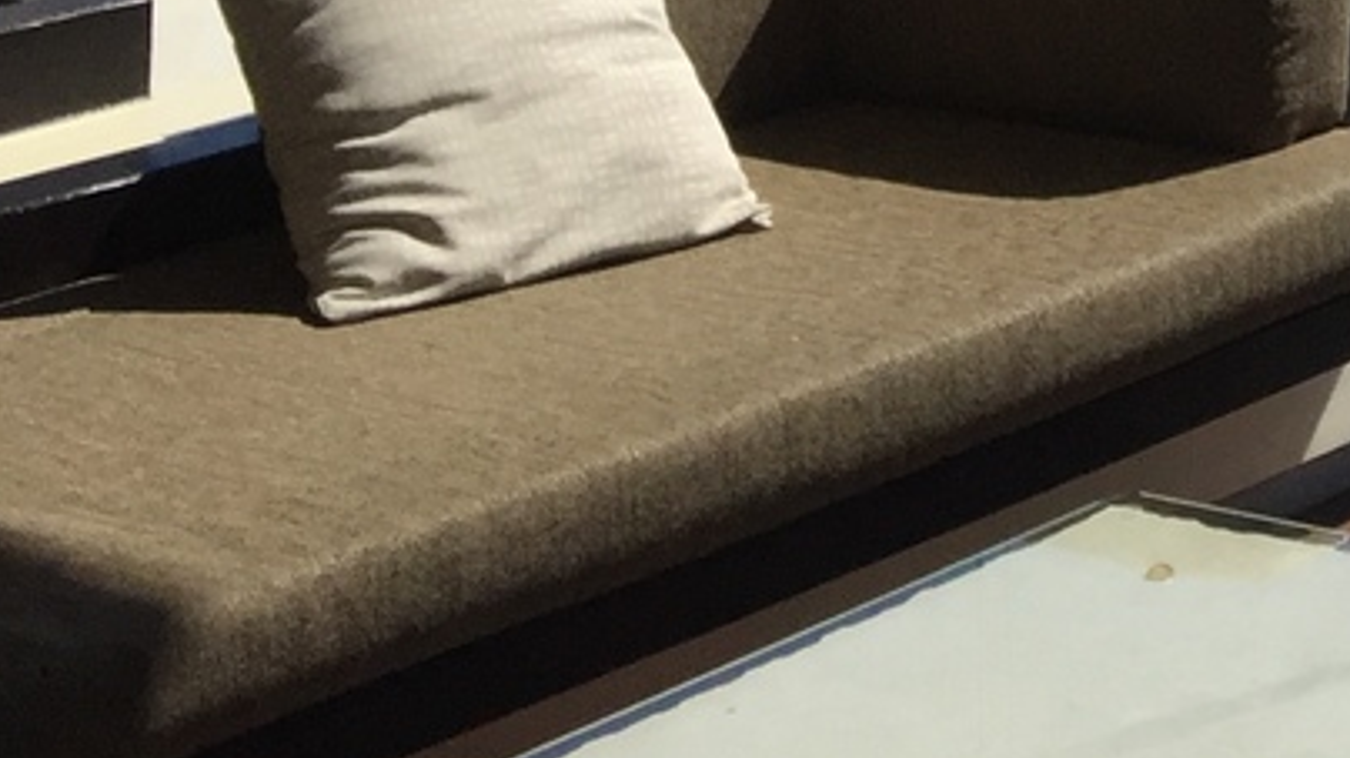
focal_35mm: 125
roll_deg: +0.2
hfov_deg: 15.4
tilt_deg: +2.2
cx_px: 2215
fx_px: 4473
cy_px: -1175
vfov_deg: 8.7
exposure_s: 1/3597
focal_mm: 4.15
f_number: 2.2
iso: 32
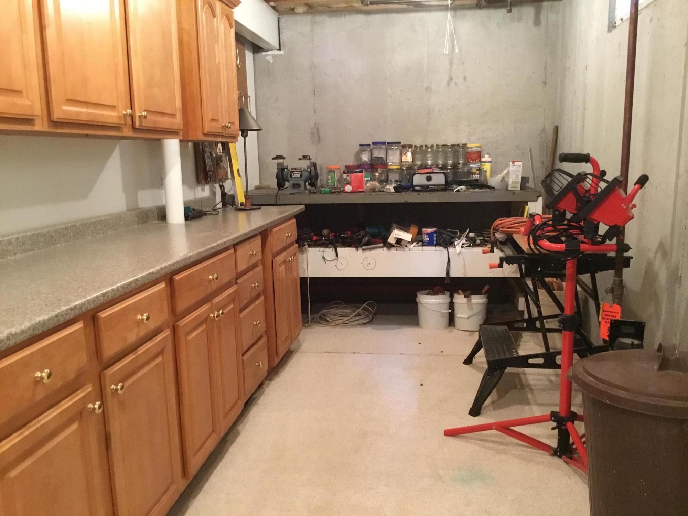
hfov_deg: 58.4
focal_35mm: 31
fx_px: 616
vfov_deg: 45.4
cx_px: 344
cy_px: 258
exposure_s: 1/15
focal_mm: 3.3
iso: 250
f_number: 2.4
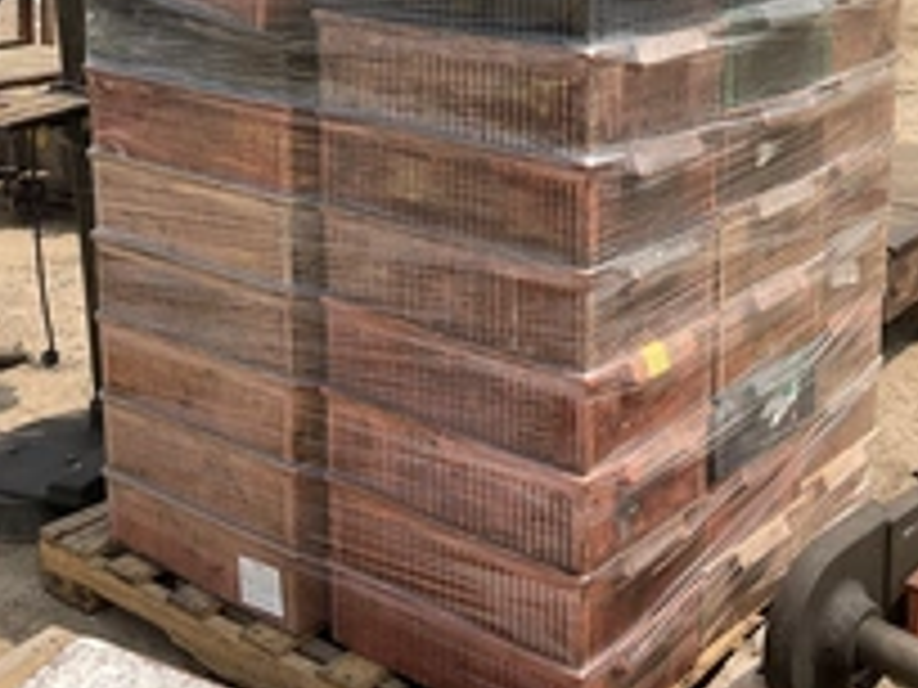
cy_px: 171
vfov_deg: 25.4
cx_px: 526
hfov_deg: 33.7
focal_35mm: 57
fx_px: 1512
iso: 25
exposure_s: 1/1984
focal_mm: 3
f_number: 1.8
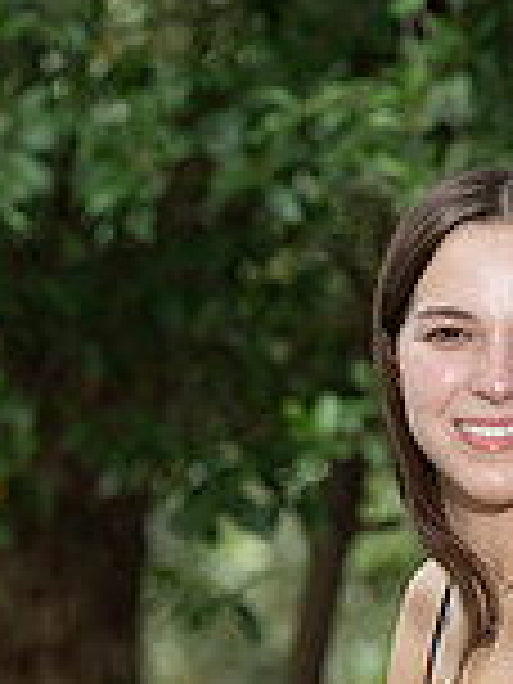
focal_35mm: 571
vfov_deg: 3.5
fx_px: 11283
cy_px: 644
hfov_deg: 2.6
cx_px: 612
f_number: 8
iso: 1000
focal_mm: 200
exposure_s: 1/200
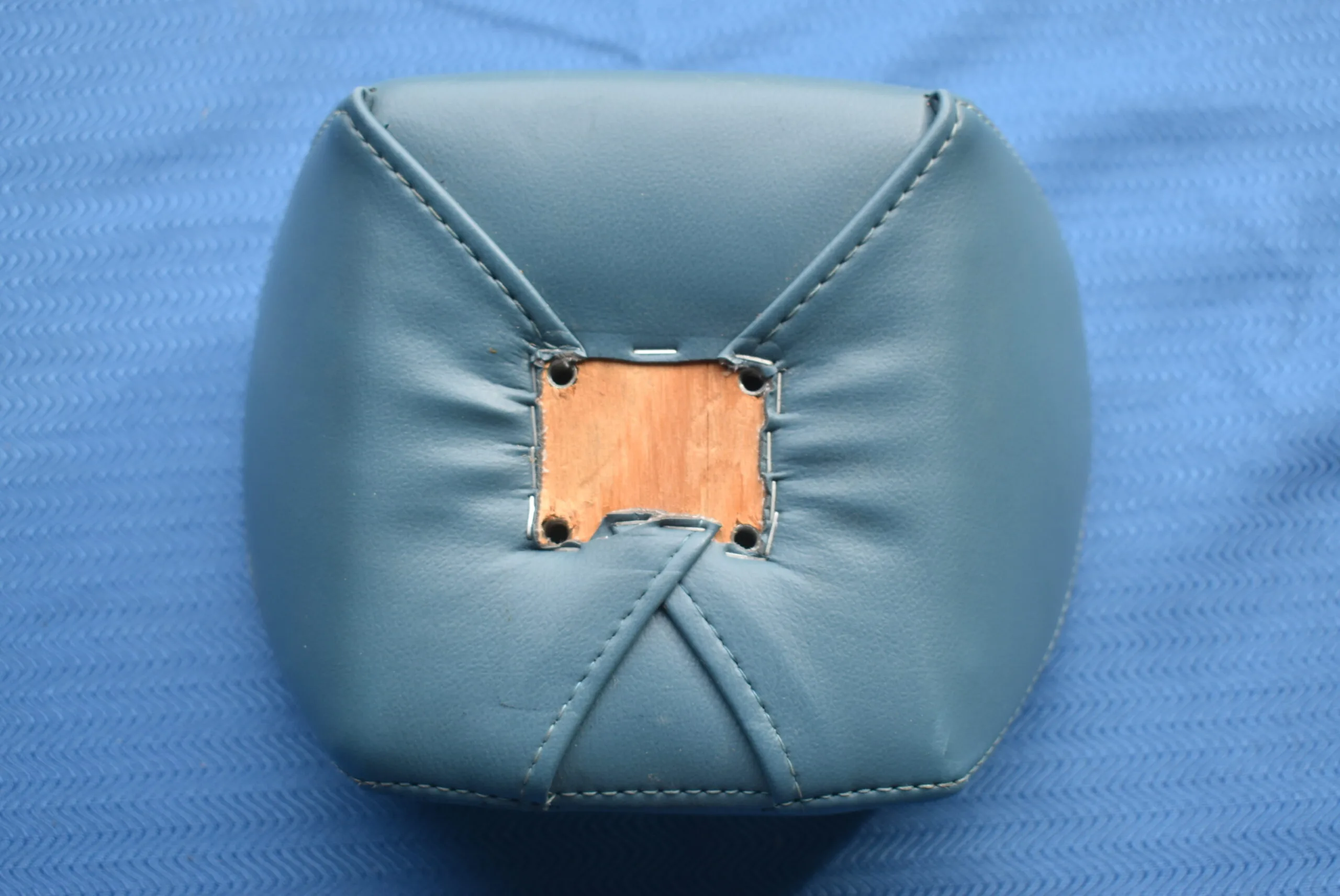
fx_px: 1900
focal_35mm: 51
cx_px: 670
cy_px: 448
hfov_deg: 38.9
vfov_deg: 26.5
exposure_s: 1/125
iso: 200
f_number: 5.6
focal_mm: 34
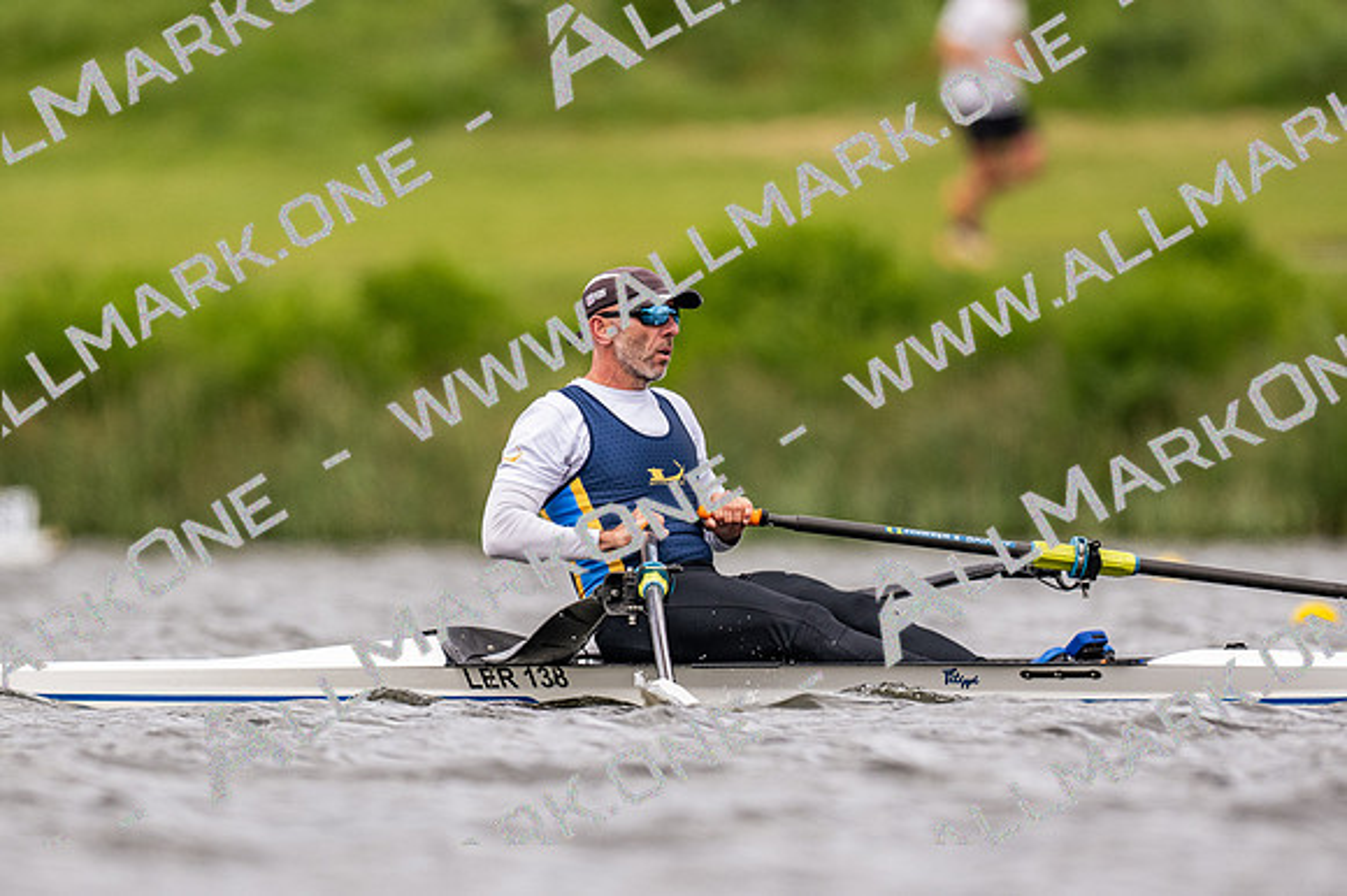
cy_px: 448
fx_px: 33655
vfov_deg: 1.5
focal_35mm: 900
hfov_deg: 2.3
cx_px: 674
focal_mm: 600
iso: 560
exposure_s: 1/2500
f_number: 4
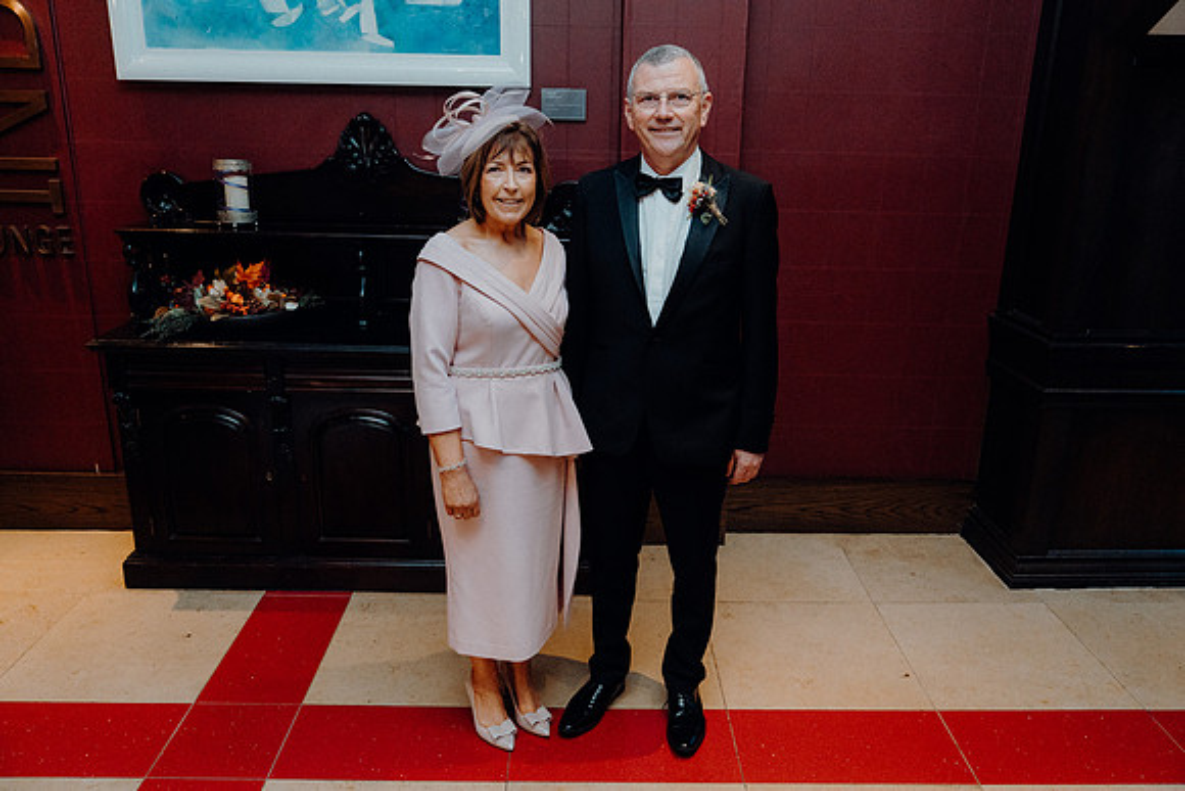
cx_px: 592
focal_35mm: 28
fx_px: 922
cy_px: 396
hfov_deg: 65.5
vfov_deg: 46.4
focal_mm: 28
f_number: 3.5
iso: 3200
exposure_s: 1/160
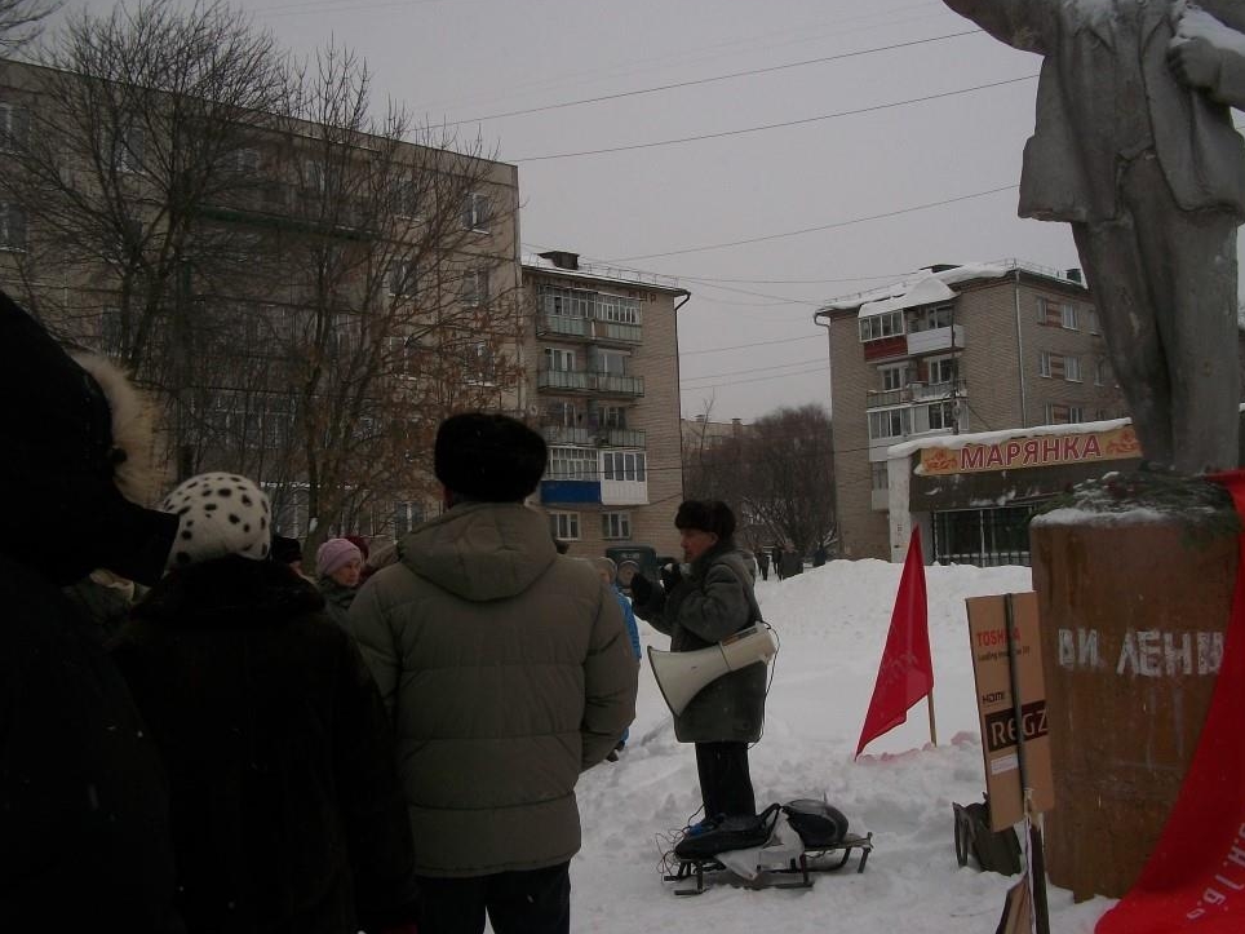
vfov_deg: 41.8
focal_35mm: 34
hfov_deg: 53.9
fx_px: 1223
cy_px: 481
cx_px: 660
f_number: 5.5
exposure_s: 1/200
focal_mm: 5.7
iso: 80
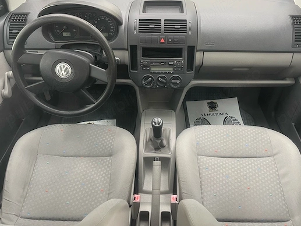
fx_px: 252
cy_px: 100
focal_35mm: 29
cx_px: 156
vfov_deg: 48.1
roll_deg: -0.1
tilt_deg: -41.1
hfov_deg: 61.6
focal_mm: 5.1
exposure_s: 1/50
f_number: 1.6
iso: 160
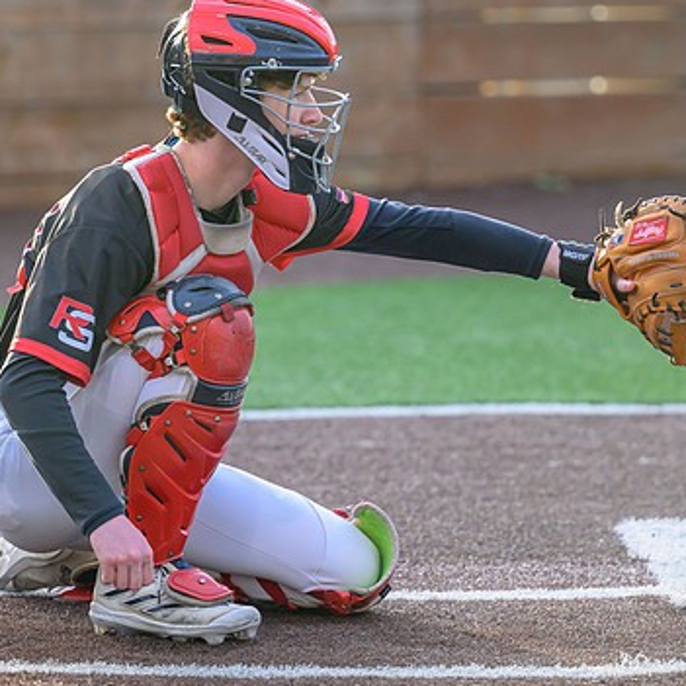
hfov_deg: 5.9
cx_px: 301
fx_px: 6637
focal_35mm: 296
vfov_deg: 5.9
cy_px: 301
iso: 1400
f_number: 2.8
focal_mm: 150
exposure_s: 1/2000
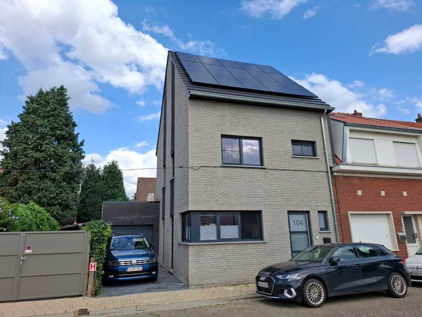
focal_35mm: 23
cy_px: 158
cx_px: 211
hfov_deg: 73.9
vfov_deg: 58.9
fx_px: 280
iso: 50
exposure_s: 1/1548
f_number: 1.8
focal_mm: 5.54
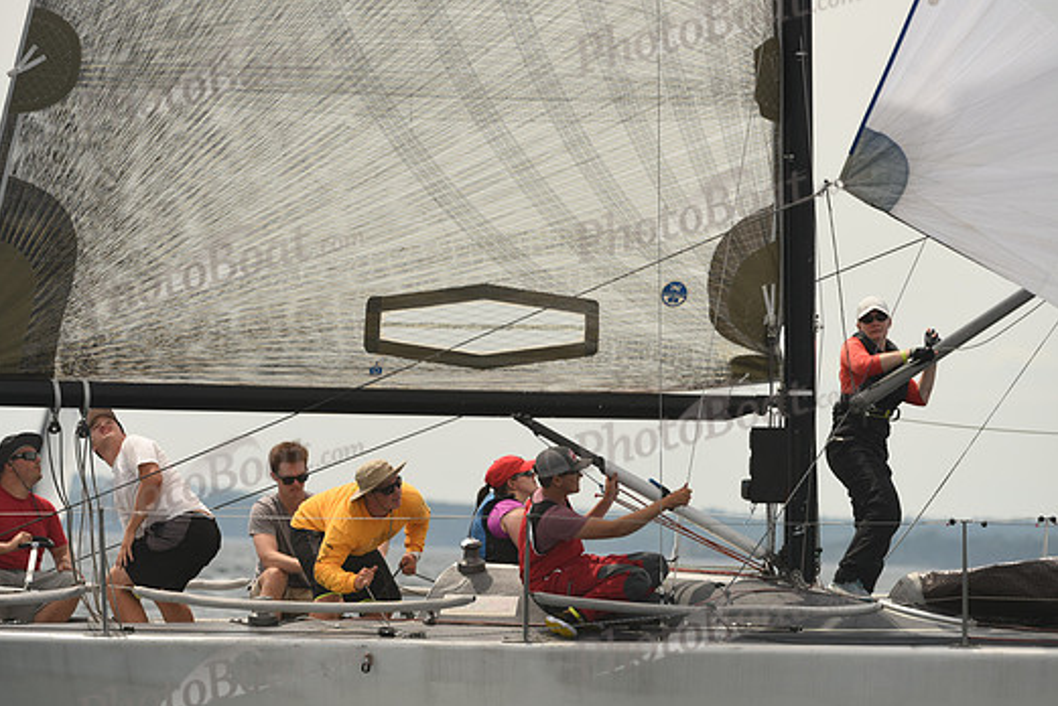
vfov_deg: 4.0
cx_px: 471
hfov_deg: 6.0
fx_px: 10144
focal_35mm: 345
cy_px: 344
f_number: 6.3
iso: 250
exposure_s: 1/1000
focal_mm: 310
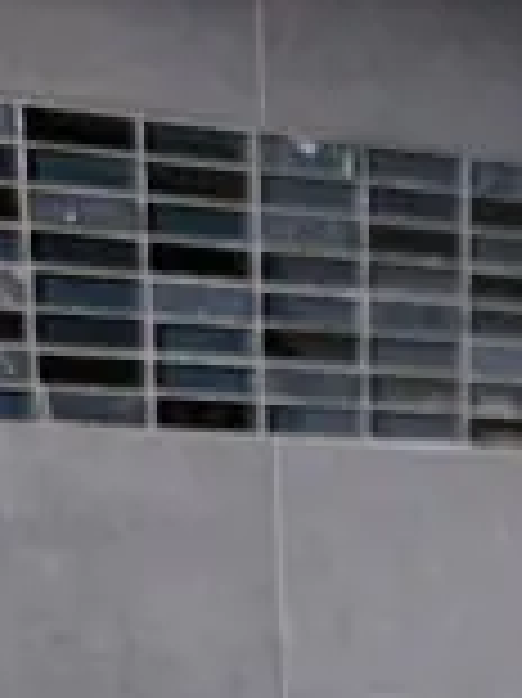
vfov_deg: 27.3
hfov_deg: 22.1
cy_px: 847
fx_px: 1248
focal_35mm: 62
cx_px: 603
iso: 250
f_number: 1.8
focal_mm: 5.23
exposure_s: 1/50
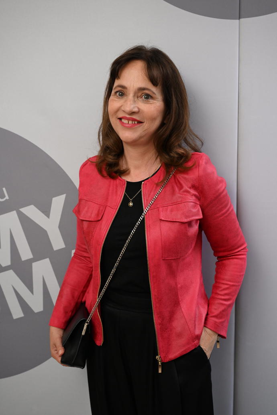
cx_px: 138
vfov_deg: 45.4
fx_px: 496
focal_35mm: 43
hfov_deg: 31.2
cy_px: 208
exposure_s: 1/500
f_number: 5
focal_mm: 43
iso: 2000
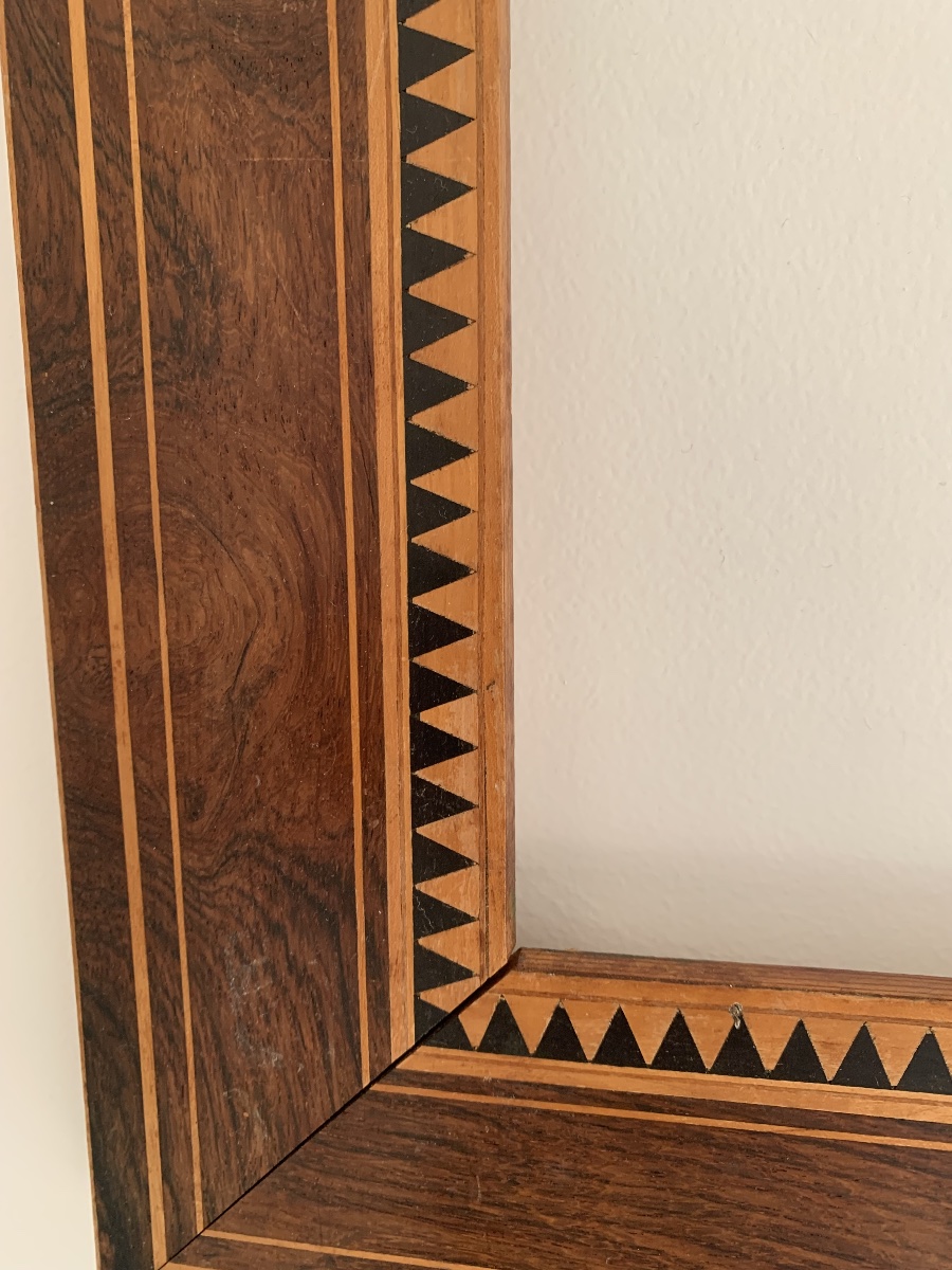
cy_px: 635
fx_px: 953
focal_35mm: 26
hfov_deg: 53.1
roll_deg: +0.3
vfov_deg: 67.3
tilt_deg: -10.4
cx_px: 476
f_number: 1.8
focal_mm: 4.25
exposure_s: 1/121
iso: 80
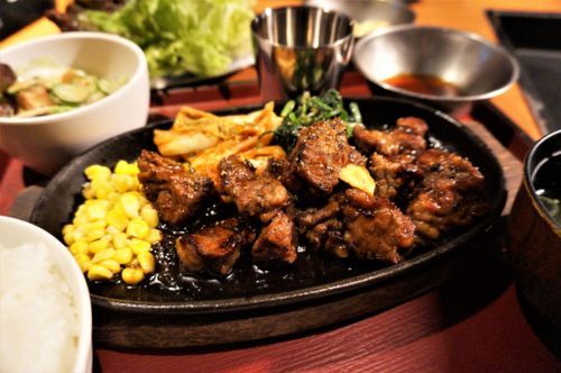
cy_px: 186
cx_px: 280
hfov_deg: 73.8
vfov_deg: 53.0
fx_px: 374
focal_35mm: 24
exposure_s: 1/80
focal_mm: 16
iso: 3200
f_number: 3.5
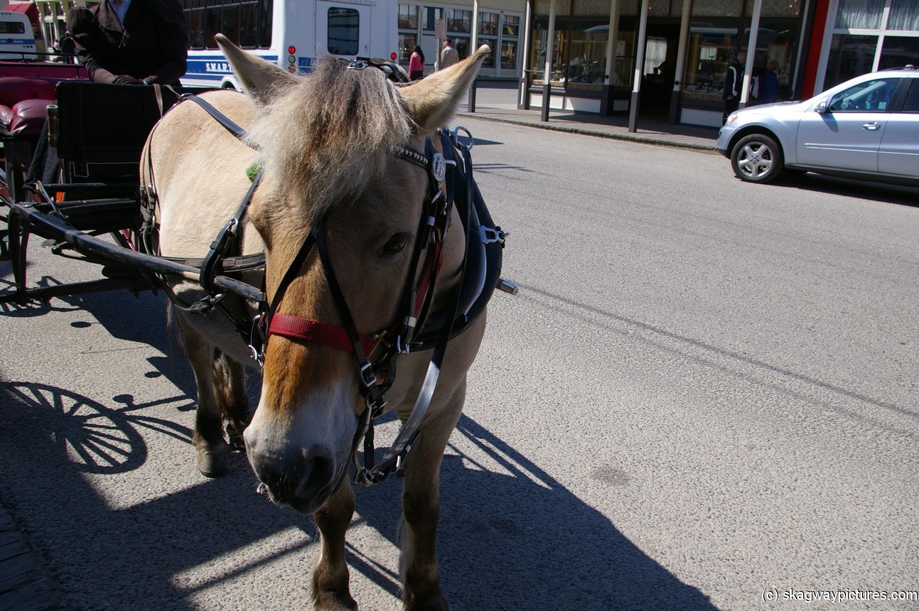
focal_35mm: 30
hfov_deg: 62.0
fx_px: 765
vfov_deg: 43.5
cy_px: 306
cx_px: 460
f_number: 8
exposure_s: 1/350
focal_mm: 20
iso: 200
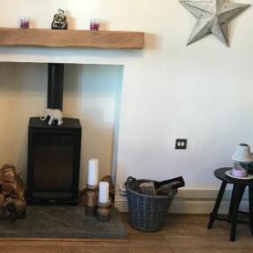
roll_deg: -1.7
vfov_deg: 32.7
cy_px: 152
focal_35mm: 52
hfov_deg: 32.1
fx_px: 430
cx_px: 60
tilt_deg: -16.6
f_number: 1.8
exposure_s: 1/17
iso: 50
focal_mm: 3.99
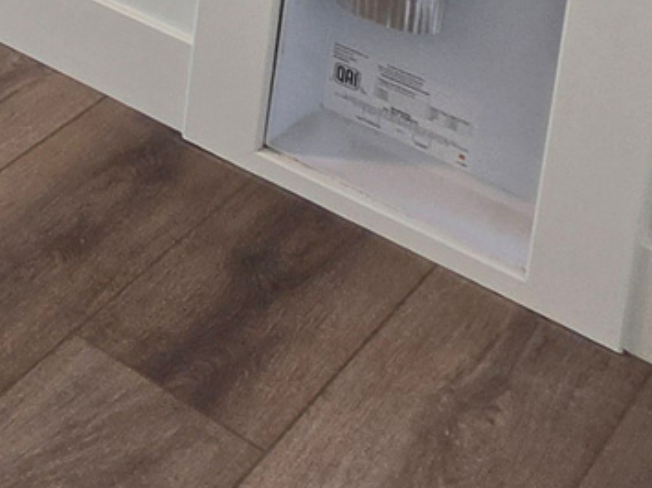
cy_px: -662
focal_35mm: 75
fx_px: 1412
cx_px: -836
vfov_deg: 14.0
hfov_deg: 15.9
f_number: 1.9
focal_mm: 2.2
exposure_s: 1/120
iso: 64
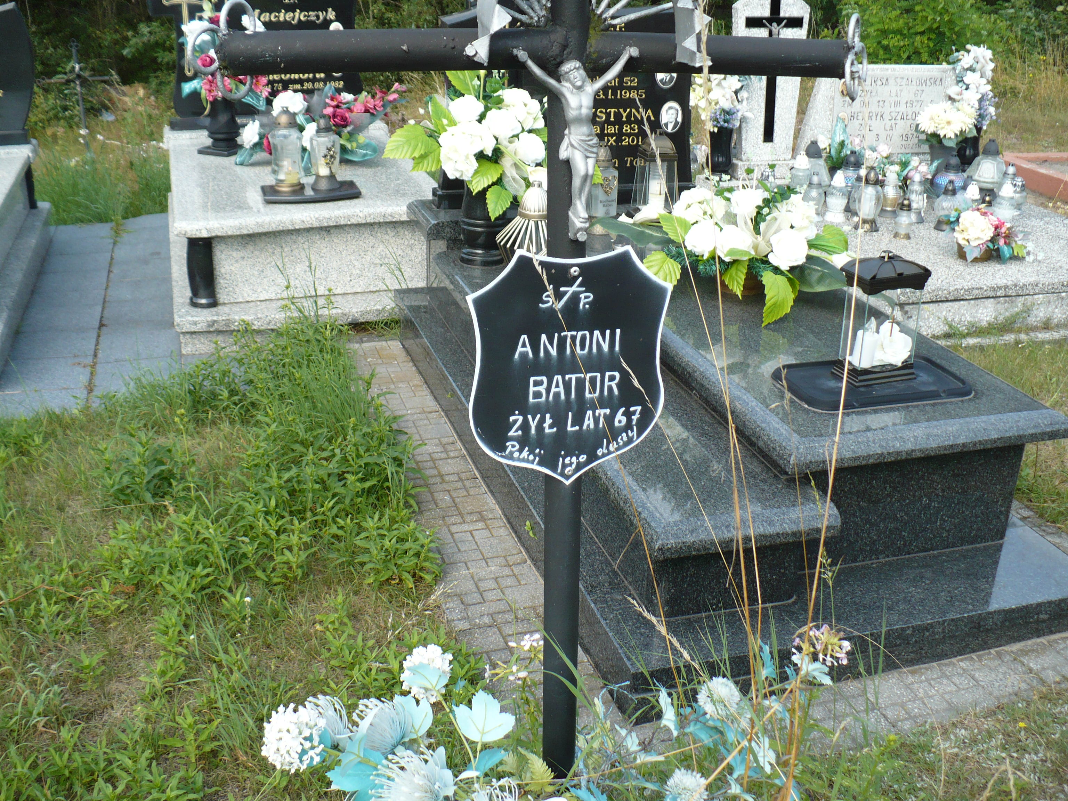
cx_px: 534
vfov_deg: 38.7
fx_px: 1142
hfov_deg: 50.1
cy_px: 400
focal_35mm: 37
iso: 100
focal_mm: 6.1
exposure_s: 1/400
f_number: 2.8
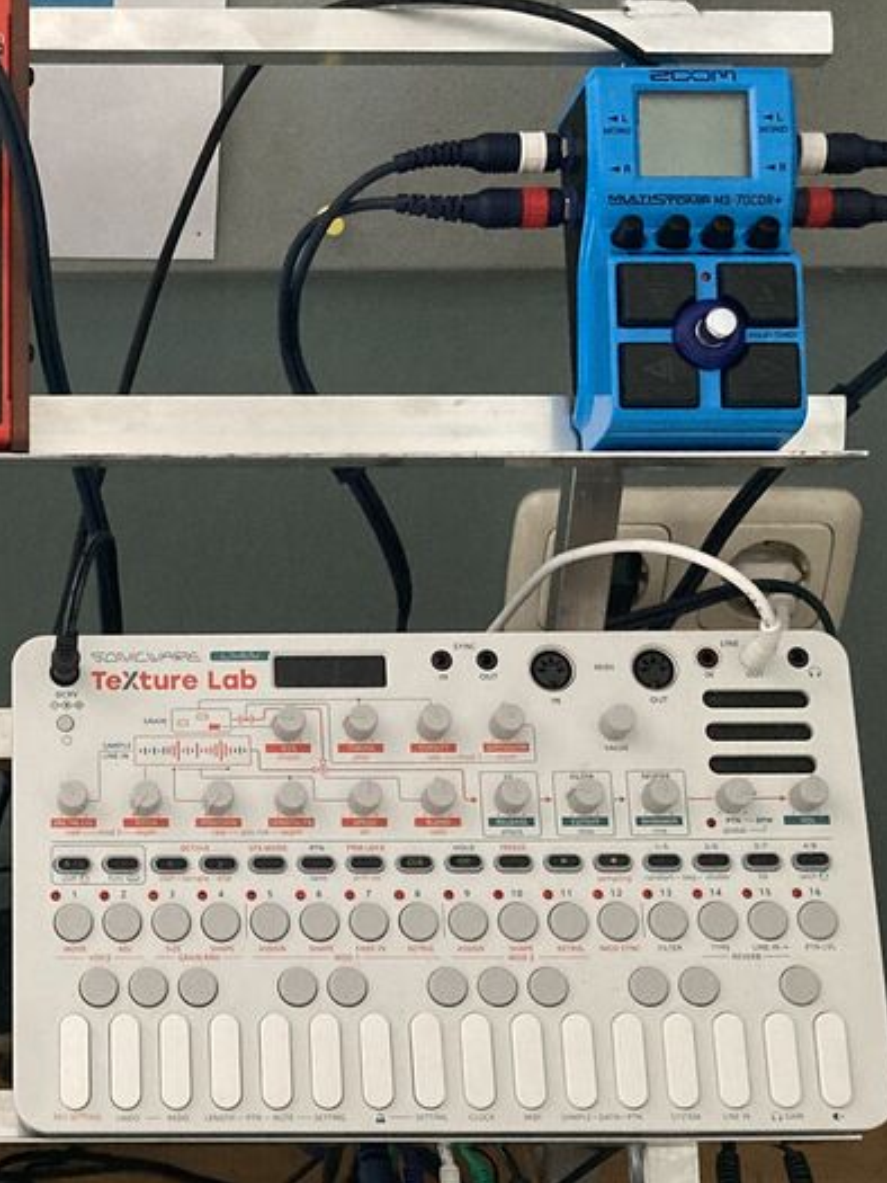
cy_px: 735
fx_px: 2186
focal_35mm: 64
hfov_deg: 22.2
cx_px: 41
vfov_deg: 30.1
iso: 320
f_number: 1.8
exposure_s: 1/49
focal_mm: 3.99
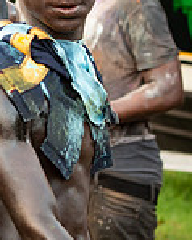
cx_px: -77
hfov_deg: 4.8
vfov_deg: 6.0
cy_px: 121
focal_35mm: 322
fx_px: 2290
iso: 1400
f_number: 5
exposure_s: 1/200
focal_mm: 70
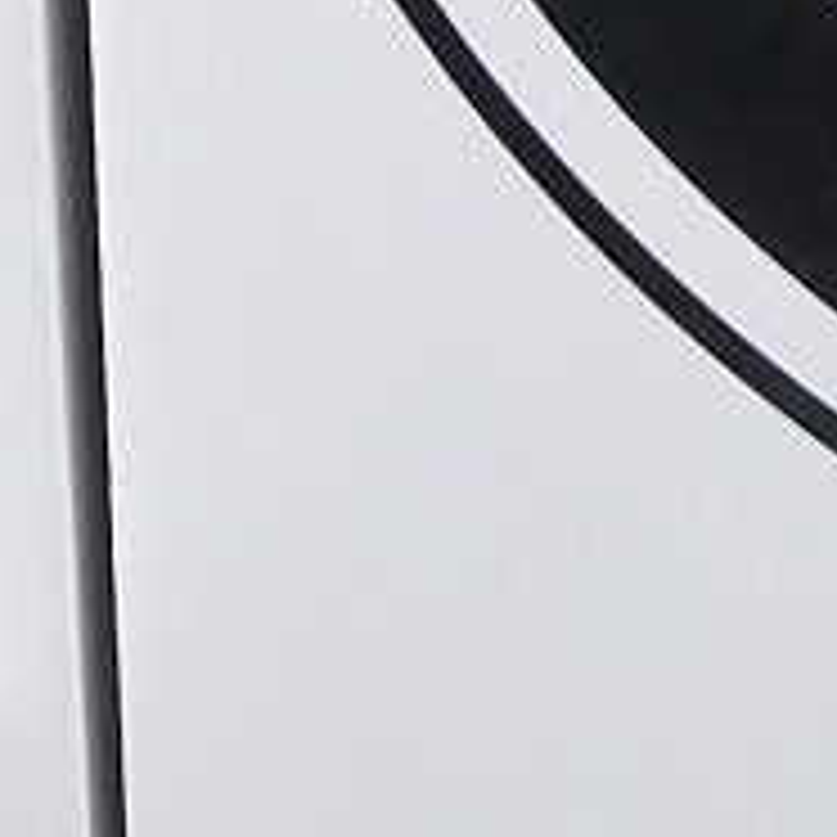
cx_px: 1593
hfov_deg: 6.6
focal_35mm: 257
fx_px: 7031
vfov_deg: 6.7
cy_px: 1494
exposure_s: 1/125
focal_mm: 12.3
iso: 450
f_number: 3.8
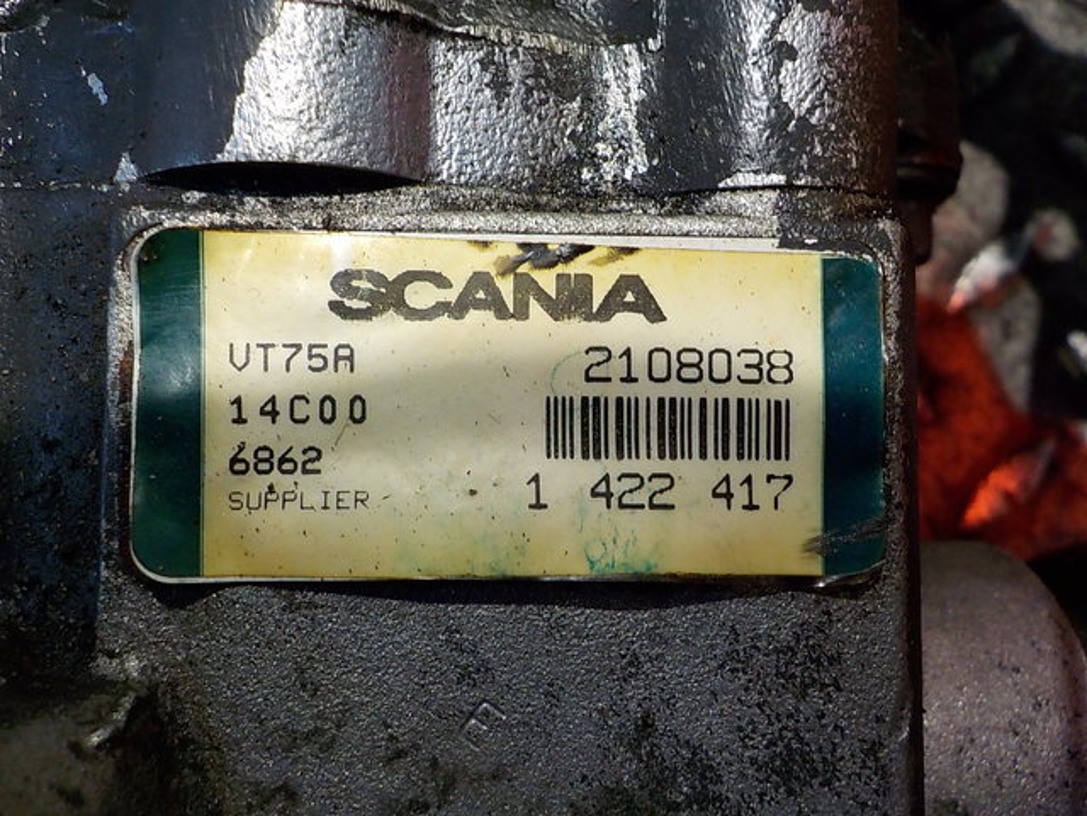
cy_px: 408
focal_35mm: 30
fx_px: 942
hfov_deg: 60.0
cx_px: 544
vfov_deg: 46.8
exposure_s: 1/30
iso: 250
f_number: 3.3
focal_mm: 4.1
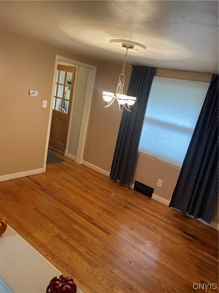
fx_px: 219
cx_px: 110
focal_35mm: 26
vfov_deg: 67.3
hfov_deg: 53.1
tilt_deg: -14.1
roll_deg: -11.6
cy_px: 146
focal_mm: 4.2
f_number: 1.6
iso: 125
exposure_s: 1/60
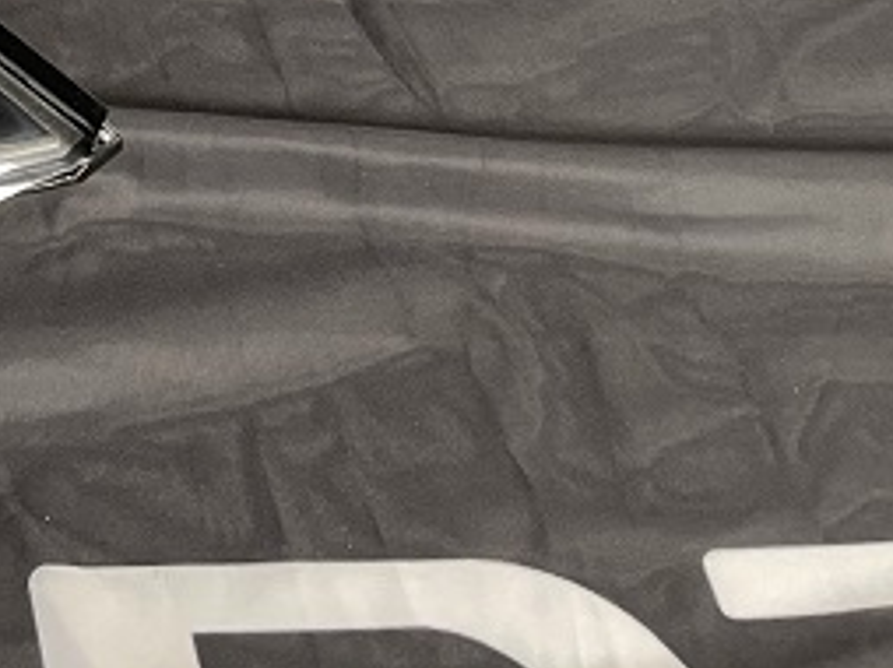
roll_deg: -0.5
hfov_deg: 20.9
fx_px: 2113
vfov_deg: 16.2
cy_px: -376
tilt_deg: -39.6
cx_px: -373
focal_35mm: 82
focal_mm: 4.2
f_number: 1.6
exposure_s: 1/50
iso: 250
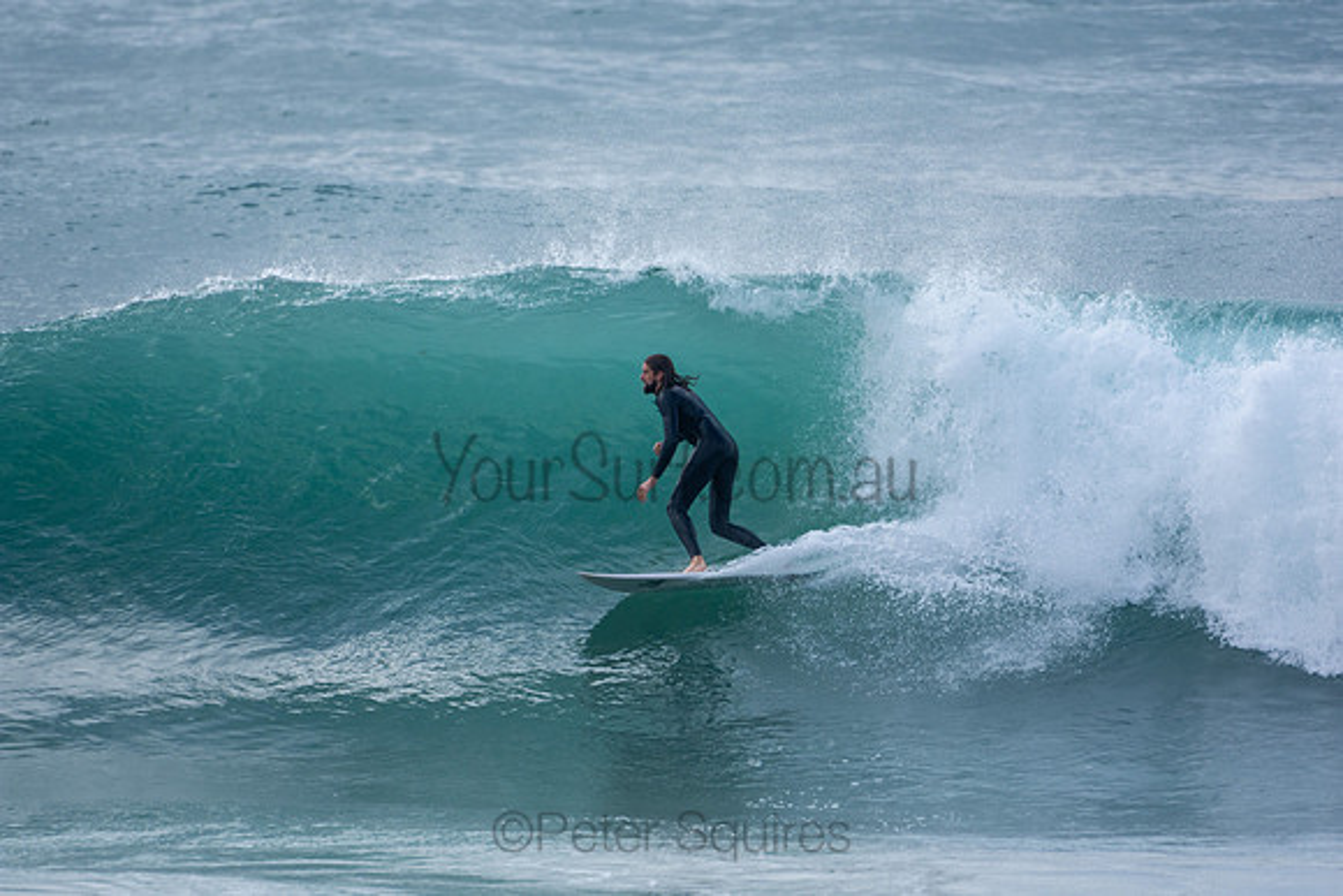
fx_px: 27984
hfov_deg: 2.7
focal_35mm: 750
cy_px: 448
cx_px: 672
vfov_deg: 1.8
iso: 220
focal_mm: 500
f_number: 5.6
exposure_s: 1/800
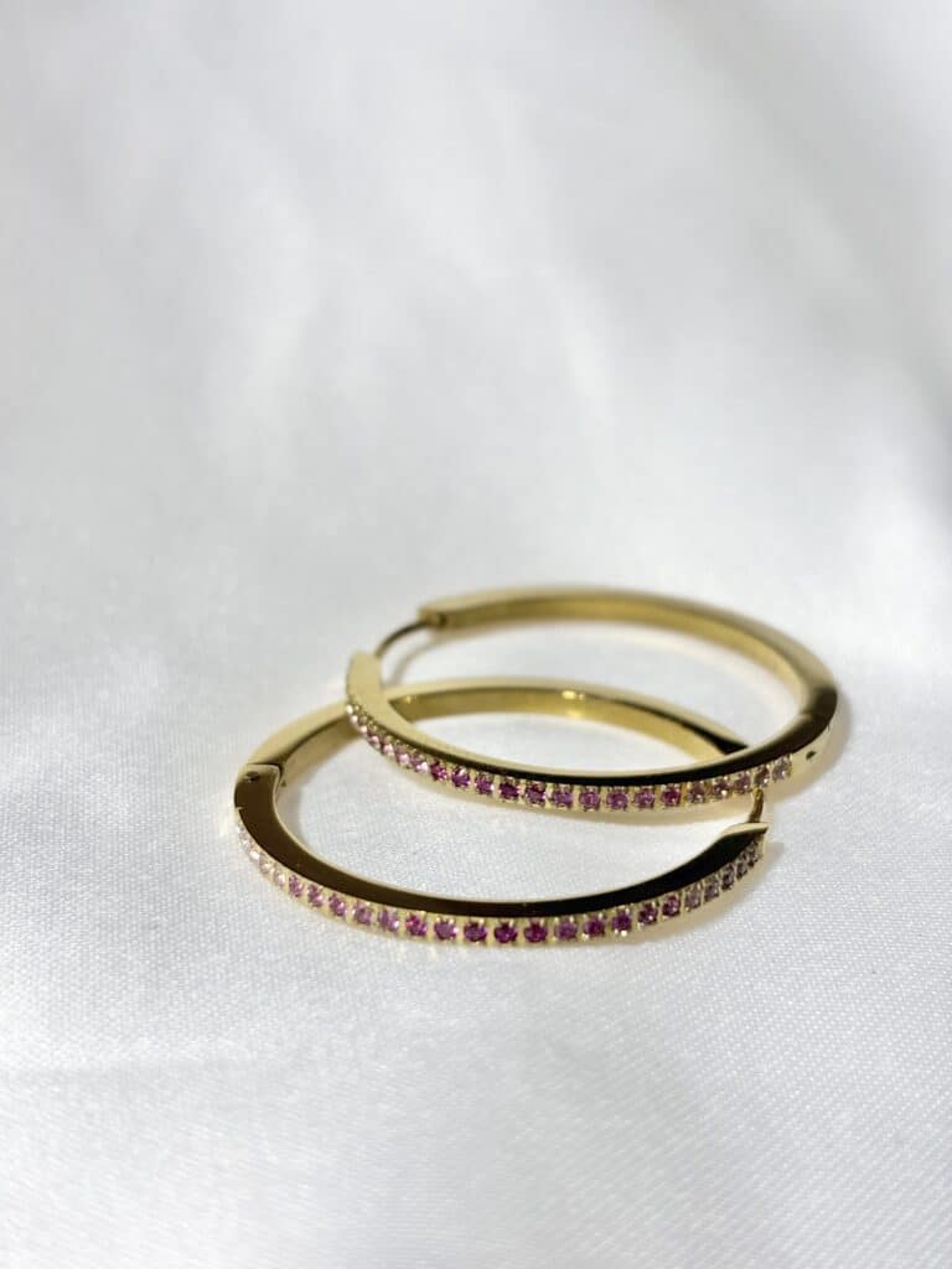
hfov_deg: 28.0
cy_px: 634
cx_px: 476
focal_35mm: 52
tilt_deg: -37.7
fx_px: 1907
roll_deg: +4.4
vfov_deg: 36.8
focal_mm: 5.96
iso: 32
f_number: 1.6
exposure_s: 1/244
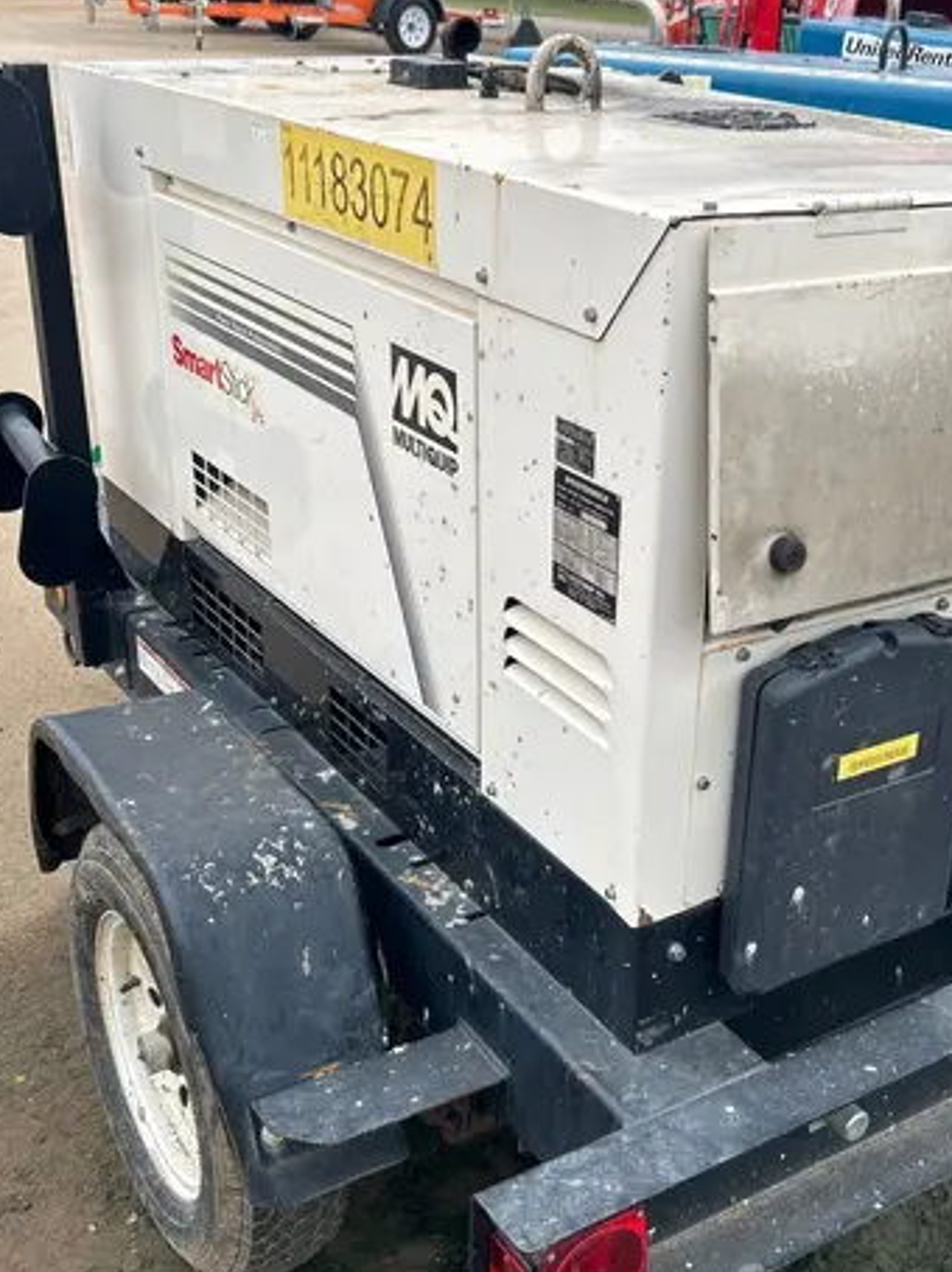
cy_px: 677
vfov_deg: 44.8
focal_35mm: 42
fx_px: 1542
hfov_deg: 34.2
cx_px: 571
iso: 50
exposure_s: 1/853
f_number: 1.5
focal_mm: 5.7
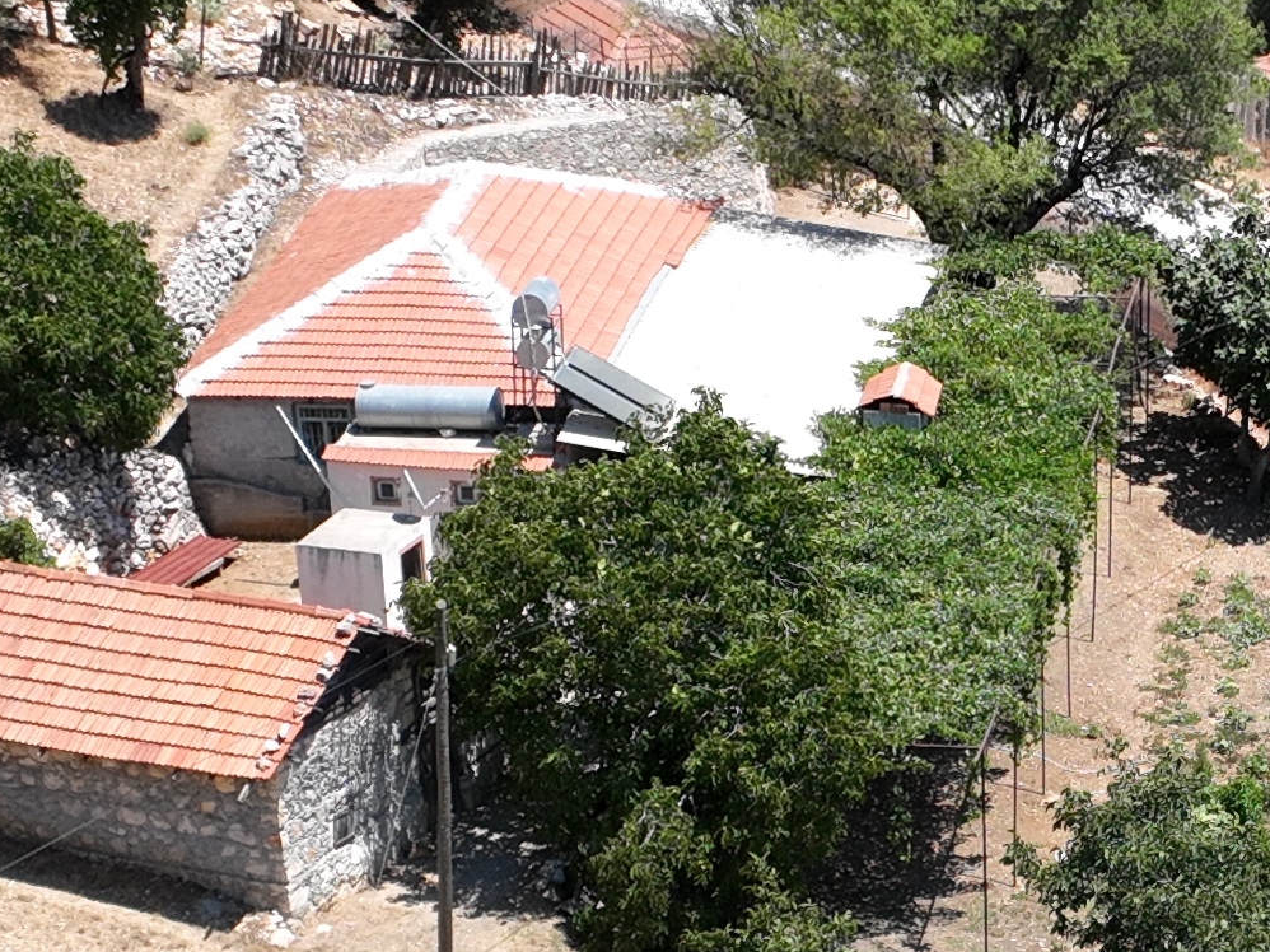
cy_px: 1058
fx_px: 4658
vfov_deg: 11.5
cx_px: 1362
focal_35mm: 127
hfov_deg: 15.2
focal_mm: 12.29
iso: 100
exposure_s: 1/1600
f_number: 2.8
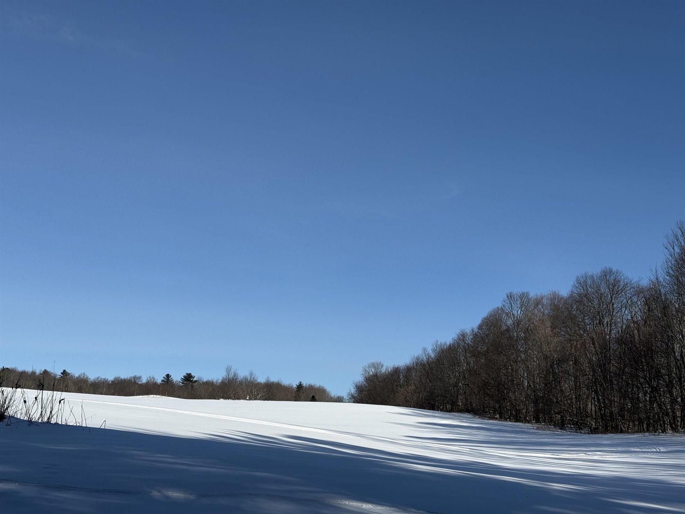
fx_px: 950
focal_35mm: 48
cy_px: 257
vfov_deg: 30.3
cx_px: 342
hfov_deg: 39.7
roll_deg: -0.7
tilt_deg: +12.6
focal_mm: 6.76
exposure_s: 1/8772
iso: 64
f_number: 1.78
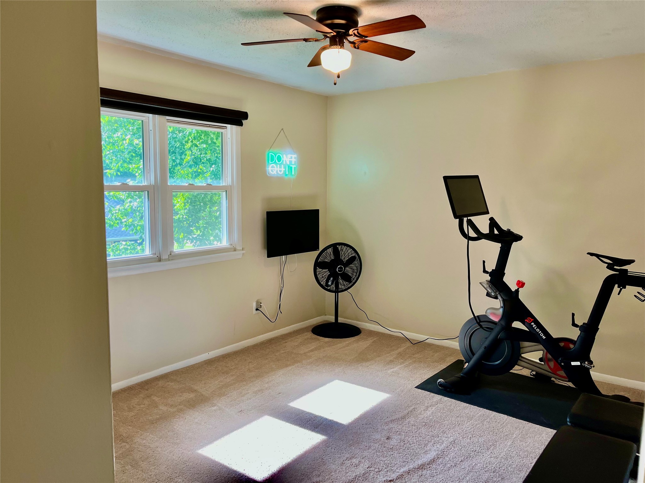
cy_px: 242
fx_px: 484
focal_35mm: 26
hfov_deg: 67.3
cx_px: 322
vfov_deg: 53.1
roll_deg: -0.3
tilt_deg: -6.4
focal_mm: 5.1
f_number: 1.6
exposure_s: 1/120
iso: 64
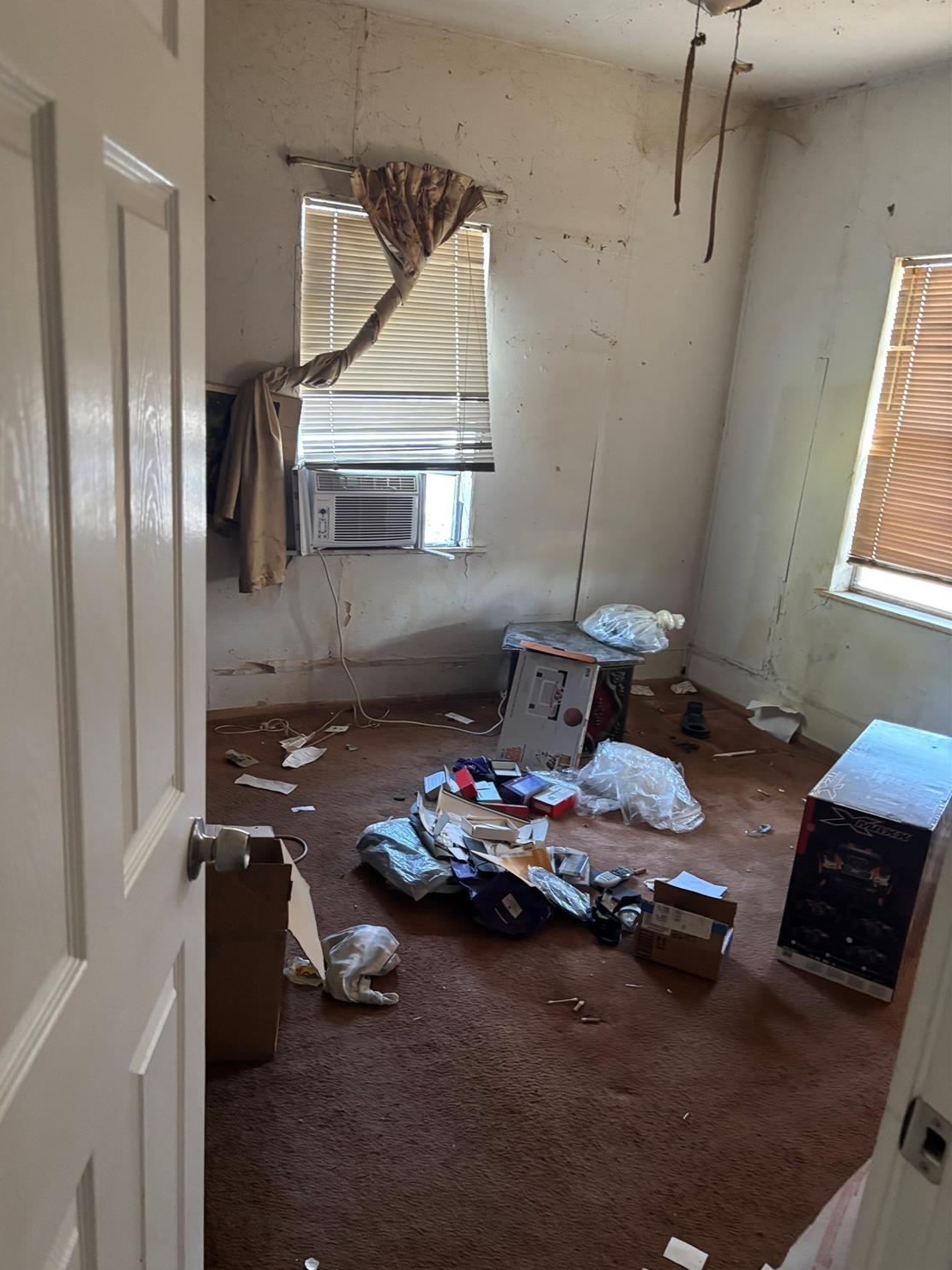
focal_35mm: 27
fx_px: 990
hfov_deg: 51.3
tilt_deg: -16.7
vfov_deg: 65.3
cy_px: 654
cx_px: 458
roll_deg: -4.6
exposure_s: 1/55
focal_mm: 5.96
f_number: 1.6
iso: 500
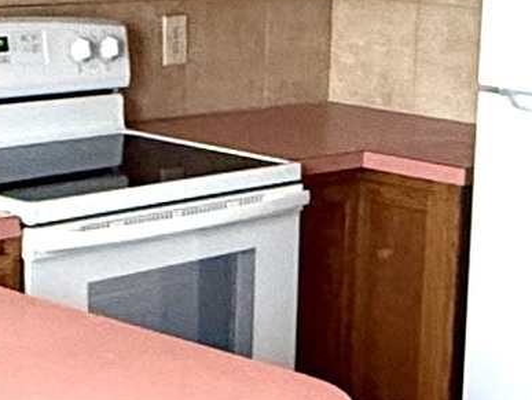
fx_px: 1708
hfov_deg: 17.6
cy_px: 230
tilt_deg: -11.6
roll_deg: -3.2
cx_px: 426
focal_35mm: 111
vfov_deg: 13.4
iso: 400
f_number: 2.2
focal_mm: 2.22
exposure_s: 1/60
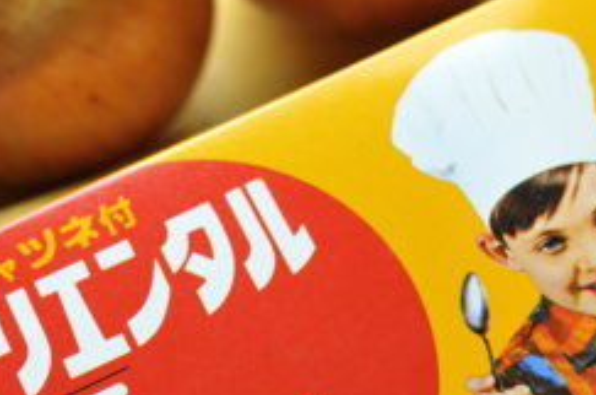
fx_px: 1785
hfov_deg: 19.0
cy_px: 270
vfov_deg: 12.6
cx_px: 319
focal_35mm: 108
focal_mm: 35
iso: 200
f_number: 4
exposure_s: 1/30
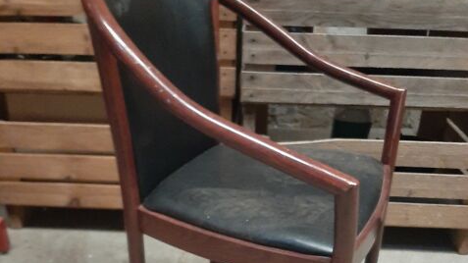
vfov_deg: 30.1
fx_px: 471
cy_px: 228
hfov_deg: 52.8
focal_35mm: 38
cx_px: 234
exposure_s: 1/10
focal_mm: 3.93
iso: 1250
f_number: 1.7
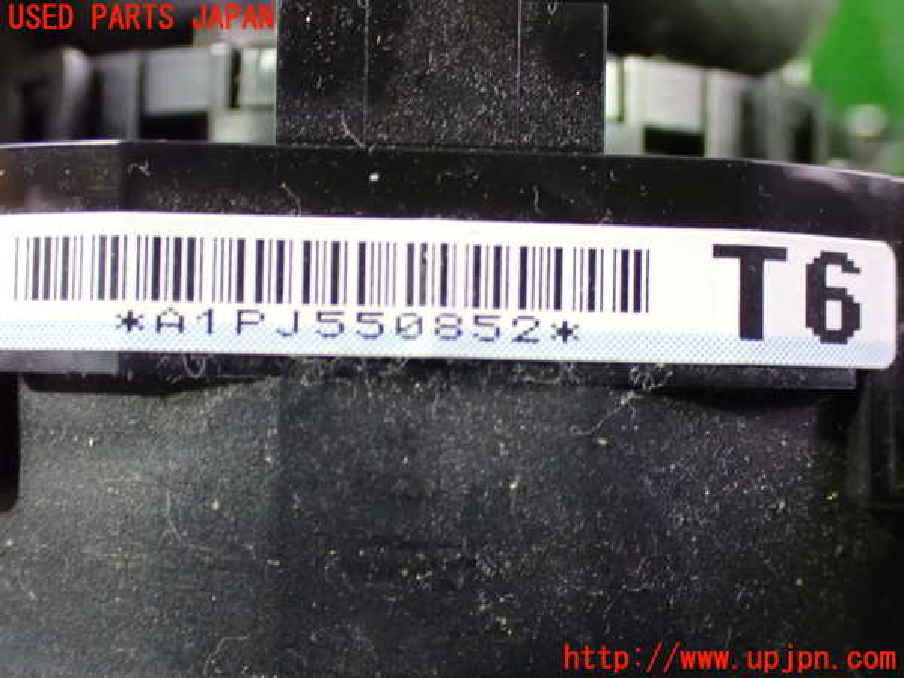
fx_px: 1227
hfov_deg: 40.4
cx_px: 452
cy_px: 339
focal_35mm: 47
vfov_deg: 30.9
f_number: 3.1
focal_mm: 8.4
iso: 1600
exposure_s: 1/15
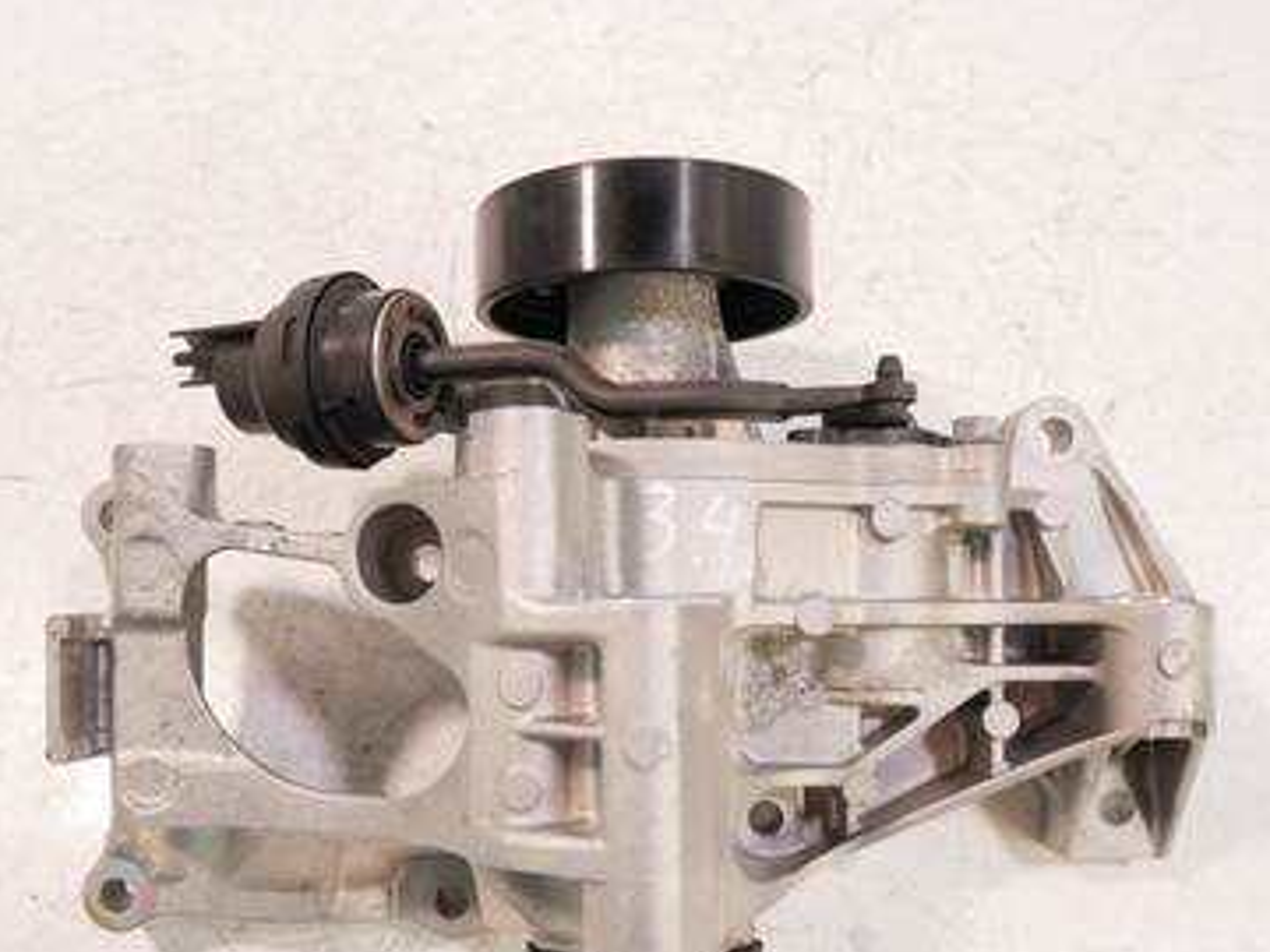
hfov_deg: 56.6
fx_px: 1174
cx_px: 550
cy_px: 599
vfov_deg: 43.8
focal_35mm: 32
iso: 1250
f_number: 3.5
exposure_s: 1/125
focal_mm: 12
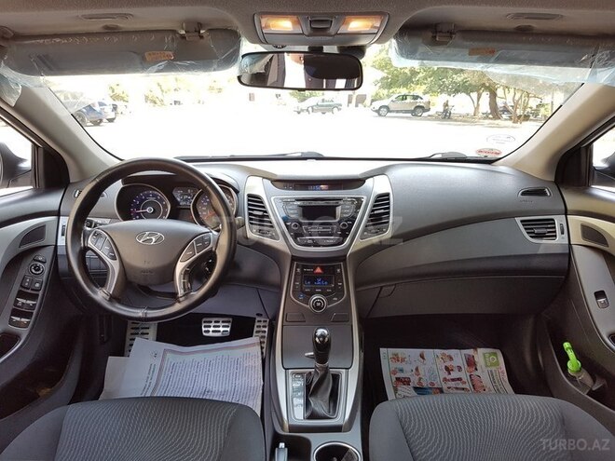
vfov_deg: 53.1
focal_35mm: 26
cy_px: 230
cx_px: 308
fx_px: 462
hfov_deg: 67.3
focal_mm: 4.2
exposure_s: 1/120
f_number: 1.7
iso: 80
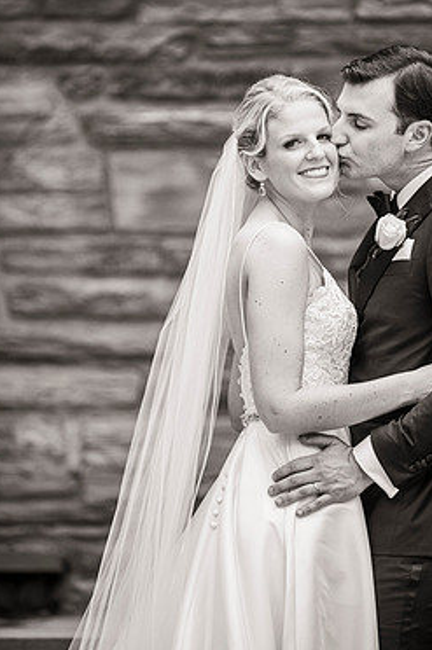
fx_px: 4368
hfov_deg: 5.7
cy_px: 278
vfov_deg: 8.5
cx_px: 251
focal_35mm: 242
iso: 1600
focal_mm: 200
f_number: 2.8
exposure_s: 1/3200
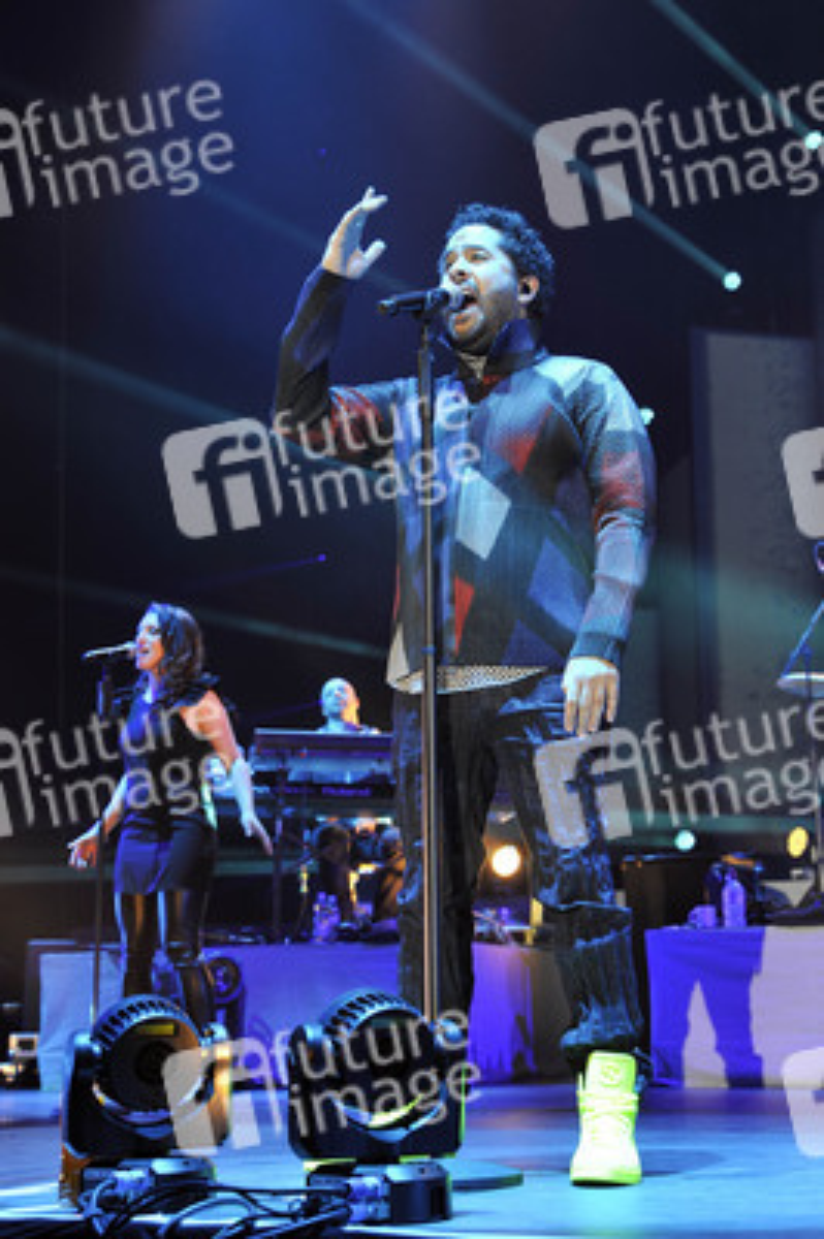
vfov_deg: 42.8
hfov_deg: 29.2
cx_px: 412
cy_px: 620
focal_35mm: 46
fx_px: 1582
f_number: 5
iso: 800
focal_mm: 46
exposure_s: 1/160
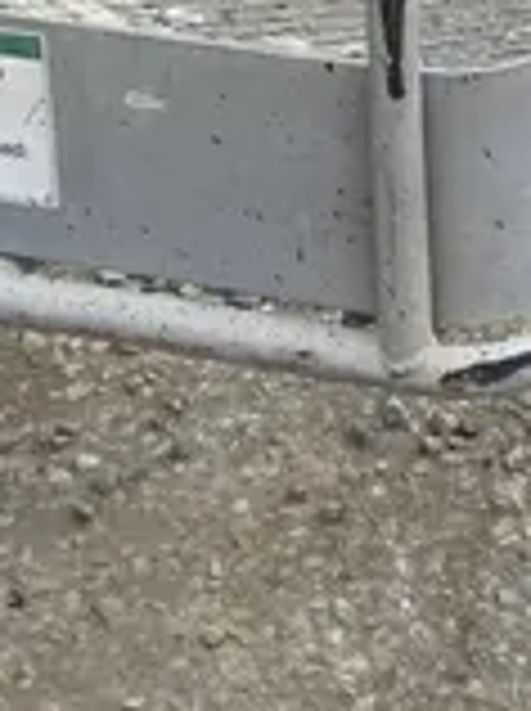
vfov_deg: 12.5
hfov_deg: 11.2
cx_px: 549
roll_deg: +0.4
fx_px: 2666
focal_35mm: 130
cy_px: -884
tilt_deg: -5.8
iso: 32
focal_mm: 3.99
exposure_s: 1/684
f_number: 1.8
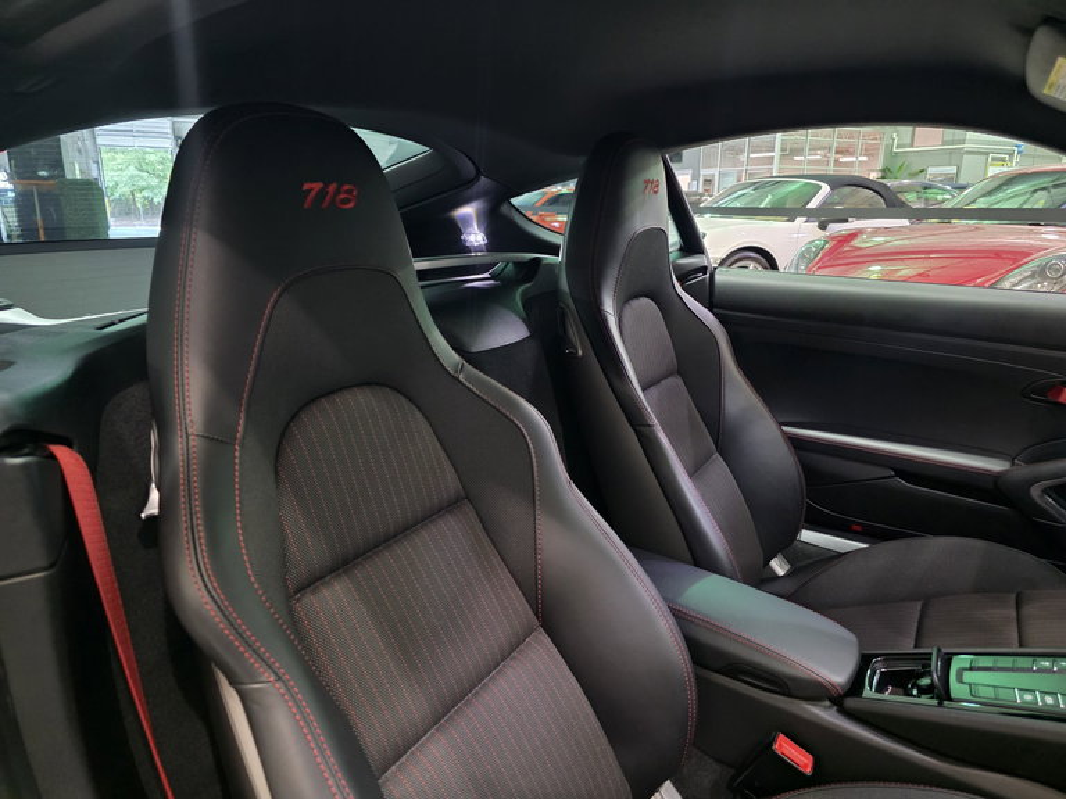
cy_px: 400
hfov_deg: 73.9
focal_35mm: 23
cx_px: 533
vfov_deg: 58.9
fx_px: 708
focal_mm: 6.3
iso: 1600
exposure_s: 1/30
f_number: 1.7
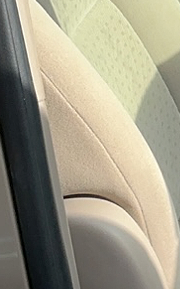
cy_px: -36
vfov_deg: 15.3
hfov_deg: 9.1
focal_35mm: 133
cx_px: 385
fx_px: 1044
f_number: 1.8
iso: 25
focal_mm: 3
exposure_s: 1/348
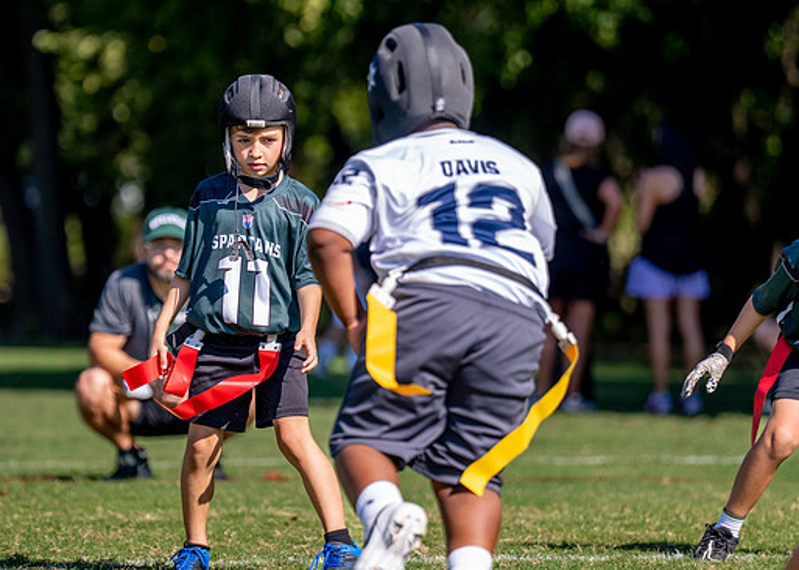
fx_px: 6555
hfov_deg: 7.0
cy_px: 264
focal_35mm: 289
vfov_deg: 5.0
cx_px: 333
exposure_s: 1/3200
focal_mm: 165
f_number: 2.8
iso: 250
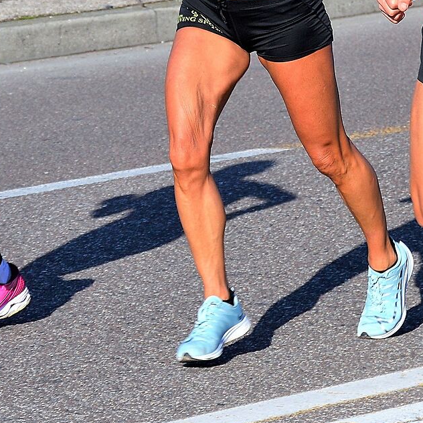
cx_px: 269
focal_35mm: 445
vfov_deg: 3.9
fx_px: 6152
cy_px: -64
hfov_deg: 3.9
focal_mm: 92
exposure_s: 1/500
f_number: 5.6
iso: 100
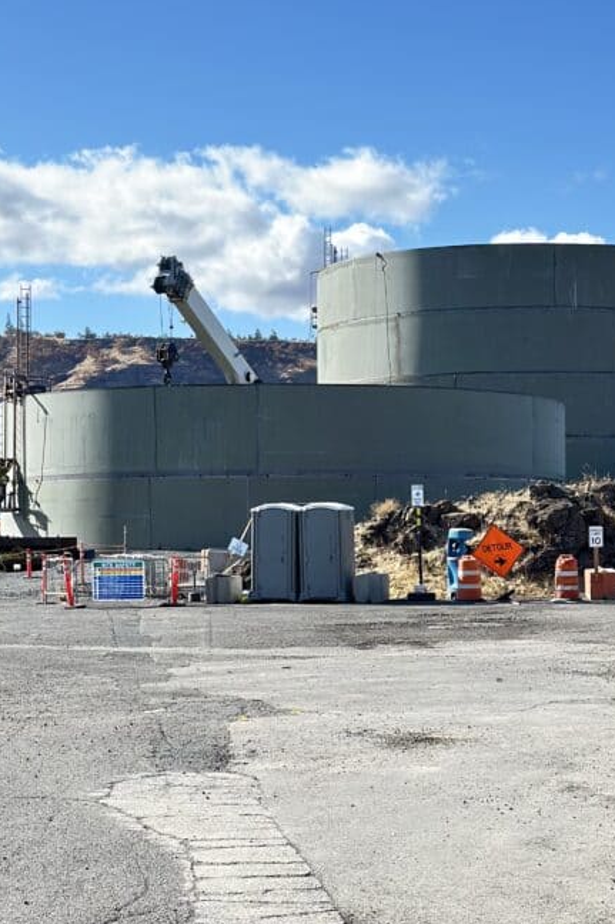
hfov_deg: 17.2
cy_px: 543
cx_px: 407
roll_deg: +0.5
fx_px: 2025
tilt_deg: +1.0
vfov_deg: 25.6
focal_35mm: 79
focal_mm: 6.86
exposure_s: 1/1751
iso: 80
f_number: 1.78
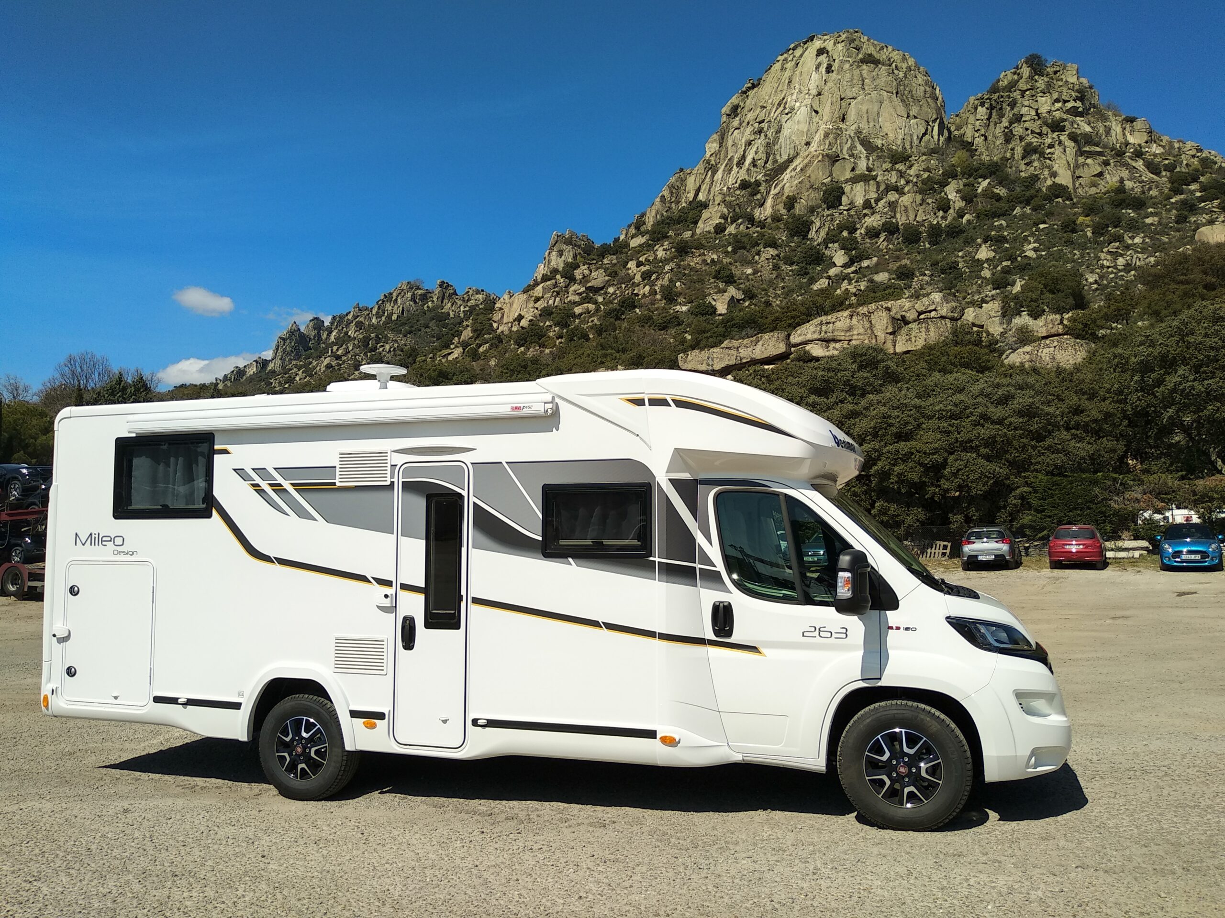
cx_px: 612
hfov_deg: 67.3
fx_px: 920
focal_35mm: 26
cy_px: 459
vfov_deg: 53.1
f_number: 2.2
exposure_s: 1/2201
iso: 100
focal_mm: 3.83
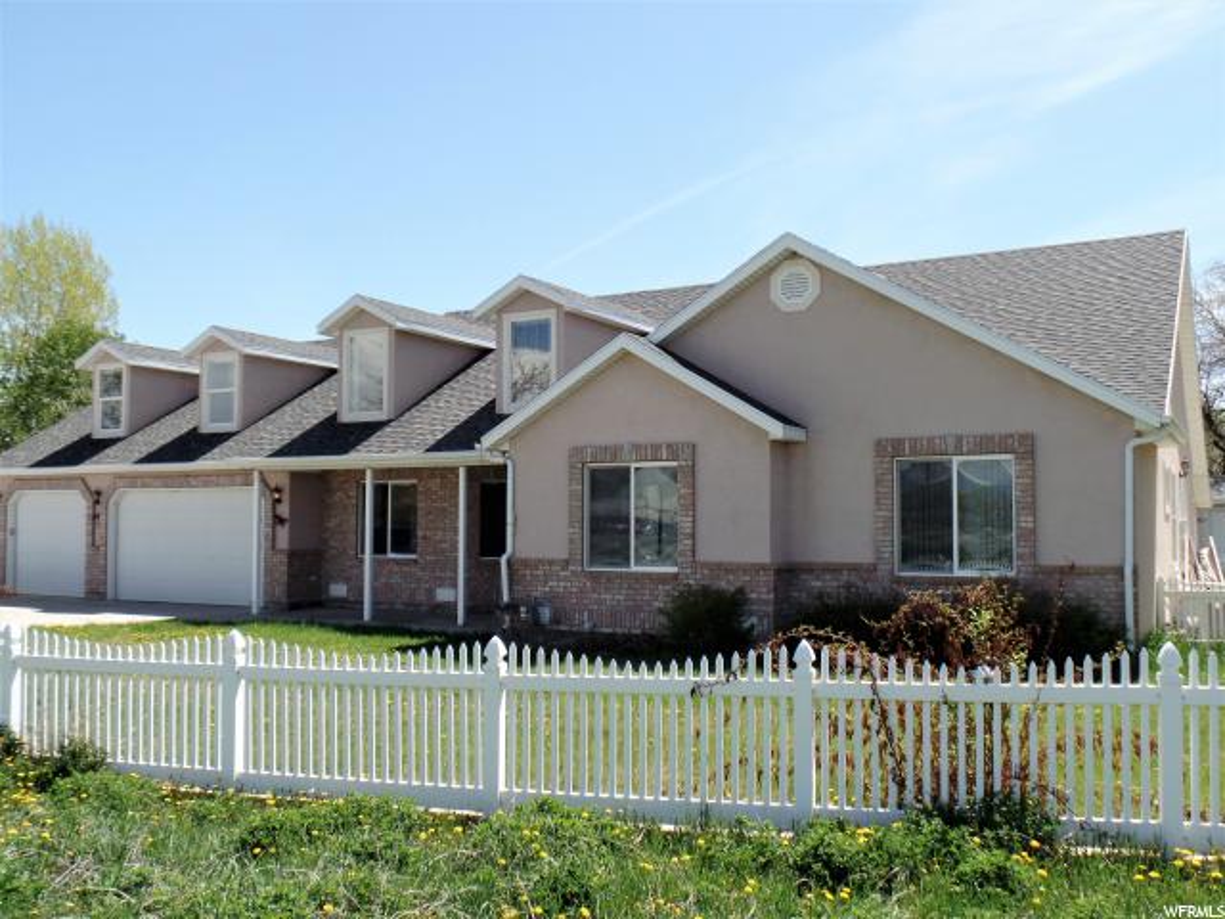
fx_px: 1239
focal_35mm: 35
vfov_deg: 40.7
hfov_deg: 52.6
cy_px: 460
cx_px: 612
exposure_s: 1/750
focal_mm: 6.2
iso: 80
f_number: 3.4
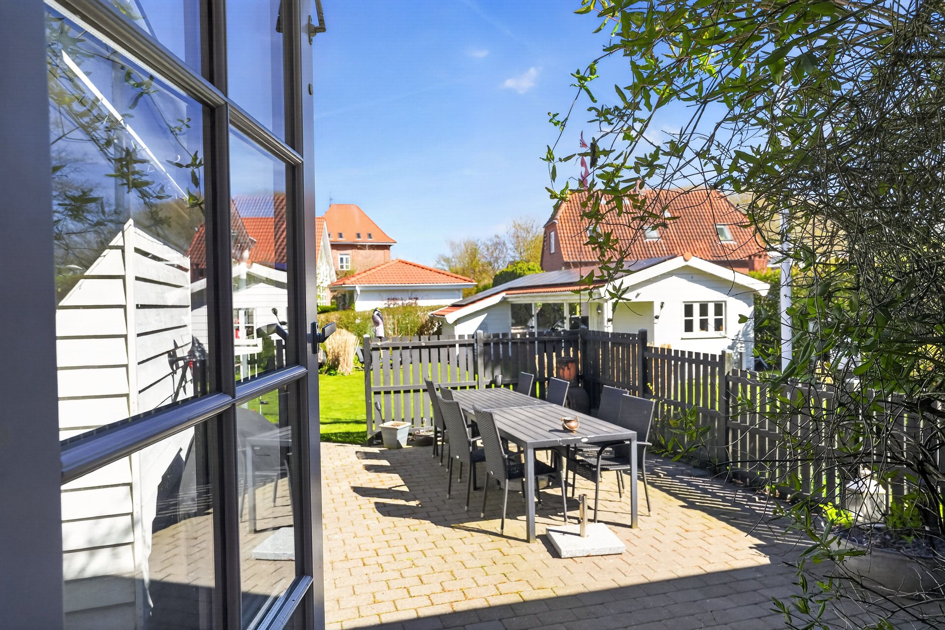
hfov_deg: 71.5
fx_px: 656
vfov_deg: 51.3
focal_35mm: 25
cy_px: 315
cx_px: 472
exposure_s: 1/320
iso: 400
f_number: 8
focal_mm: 25
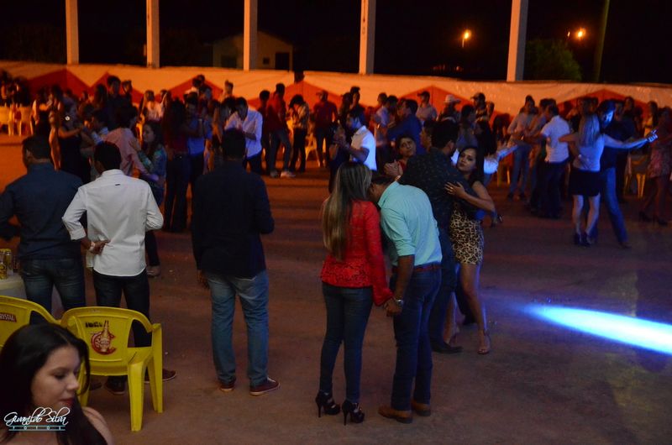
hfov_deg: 33.5
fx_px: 1118
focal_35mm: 60
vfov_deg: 22.5
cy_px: 222
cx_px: 336
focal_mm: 40
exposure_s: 1/40
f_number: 4.5
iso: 6400
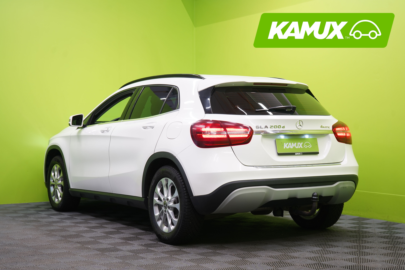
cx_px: 202
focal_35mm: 58
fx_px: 652
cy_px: 135
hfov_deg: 34.5
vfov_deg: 23.4
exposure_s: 1/30
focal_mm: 58
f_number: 5
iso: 400
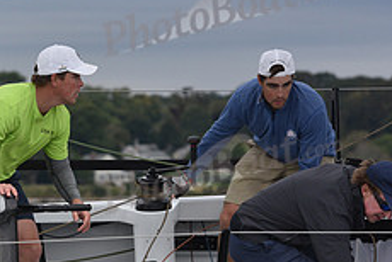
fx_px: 4121
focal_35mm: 378
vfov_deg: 3.6
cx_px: 15
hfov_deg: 5.4
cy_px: 282
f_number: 6.3
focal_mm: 150
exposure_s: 1/1000
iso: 400
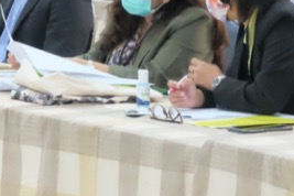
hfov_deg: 7.1
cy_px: -51
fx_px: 2360
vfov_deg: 4.7
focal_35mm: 289
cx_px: 127
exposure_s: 1/45
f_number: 5.6
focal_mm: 50
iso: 6400
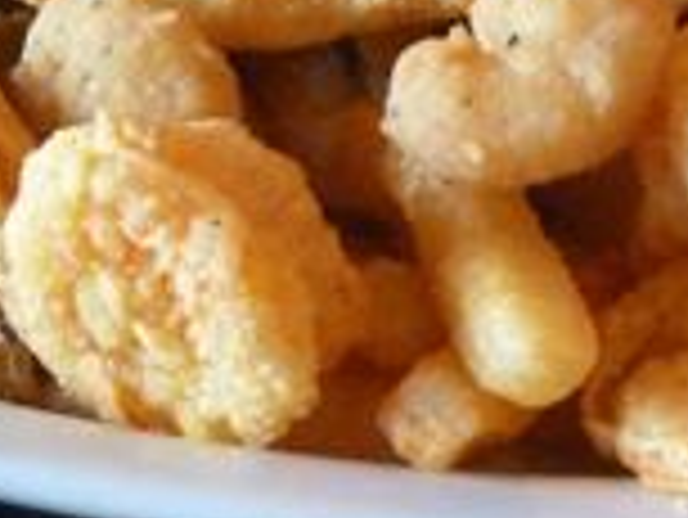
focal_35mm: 180
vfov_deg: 8.3
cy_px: 297
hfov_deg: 10.9
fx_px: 3580
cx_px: 166
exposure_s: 1/15
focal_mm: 8.3
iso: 800
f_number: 3.2
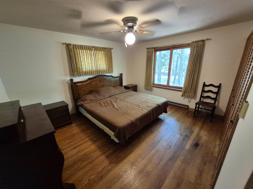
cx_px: 126
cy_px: 94
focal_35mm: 13
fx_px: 95
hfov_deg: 106.2
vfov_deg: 89.9
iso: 1000
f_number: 2.2
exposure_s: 1/60
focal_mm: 1.74
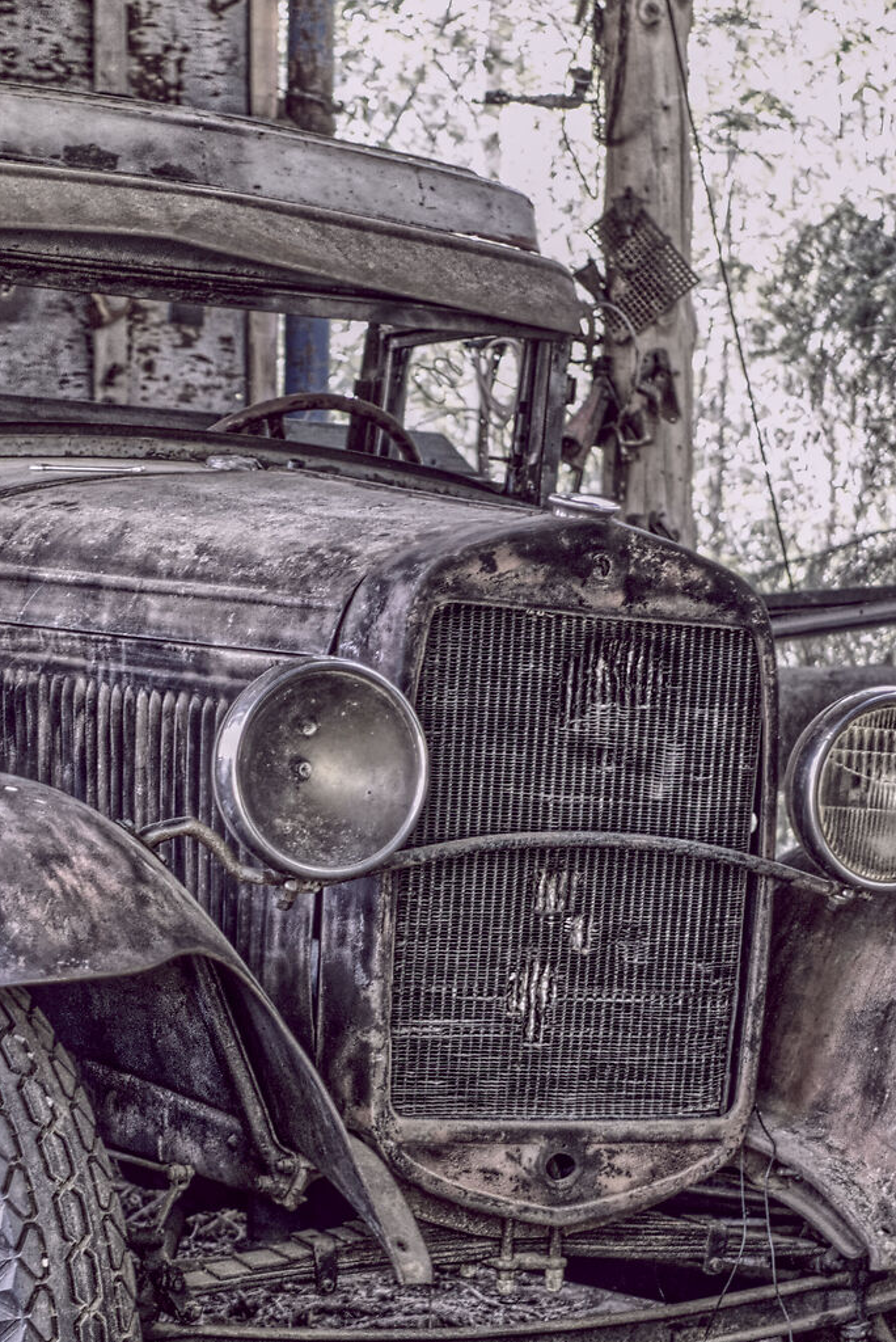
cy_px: 932
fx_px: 3057
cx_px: 280
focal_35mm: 82
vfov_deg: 24.6
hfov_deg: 16.6
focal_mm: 23
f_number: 2
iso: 400
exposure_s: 1/50
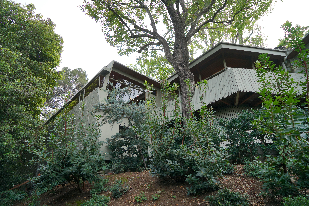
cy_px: 103
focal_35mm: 24
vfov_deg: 53.1
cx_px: 154
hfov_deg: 73.7
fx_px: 206
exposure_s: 1/800
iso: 250
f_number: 4
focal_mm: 24
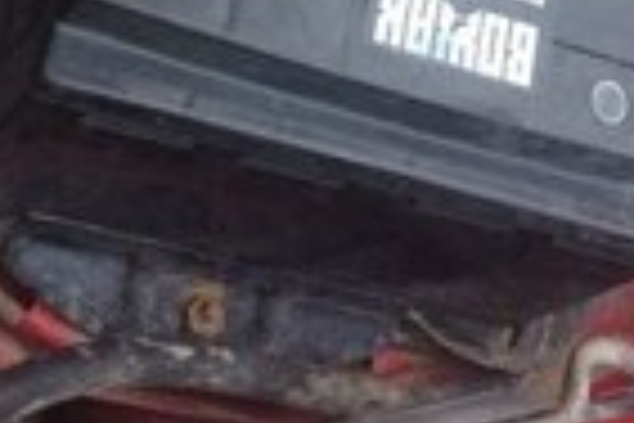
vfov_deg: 11.2
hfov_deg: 18.9
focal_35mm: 106
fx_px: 1867
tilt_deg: -47.5
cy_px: -531
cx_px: 598
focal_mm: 4.15
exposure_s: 1/33
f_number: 2.2
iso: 40
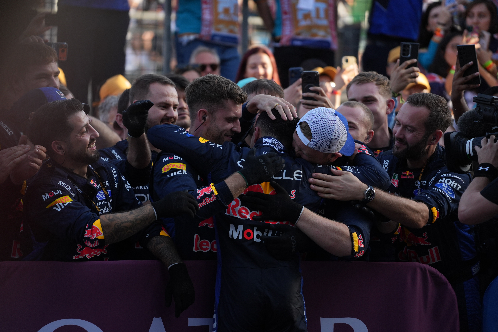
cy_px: 166
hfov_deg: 10.9
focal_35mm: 188
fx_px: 2600
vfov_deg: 7.3
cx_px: 249
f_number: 4
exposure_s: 1/1600
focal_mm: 188
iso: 640
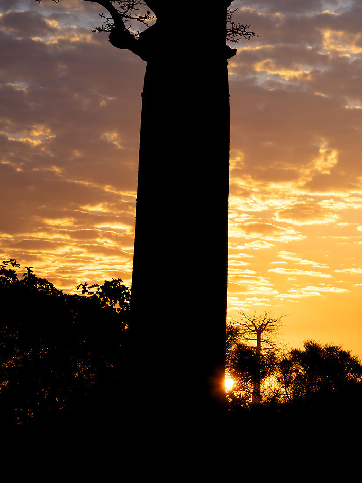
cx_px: 557
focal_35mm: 214
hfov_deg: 6.8
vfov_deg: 9.2
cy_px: 157
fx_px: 2986
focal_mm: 87.1
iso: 100
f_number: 11
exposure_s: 1/125
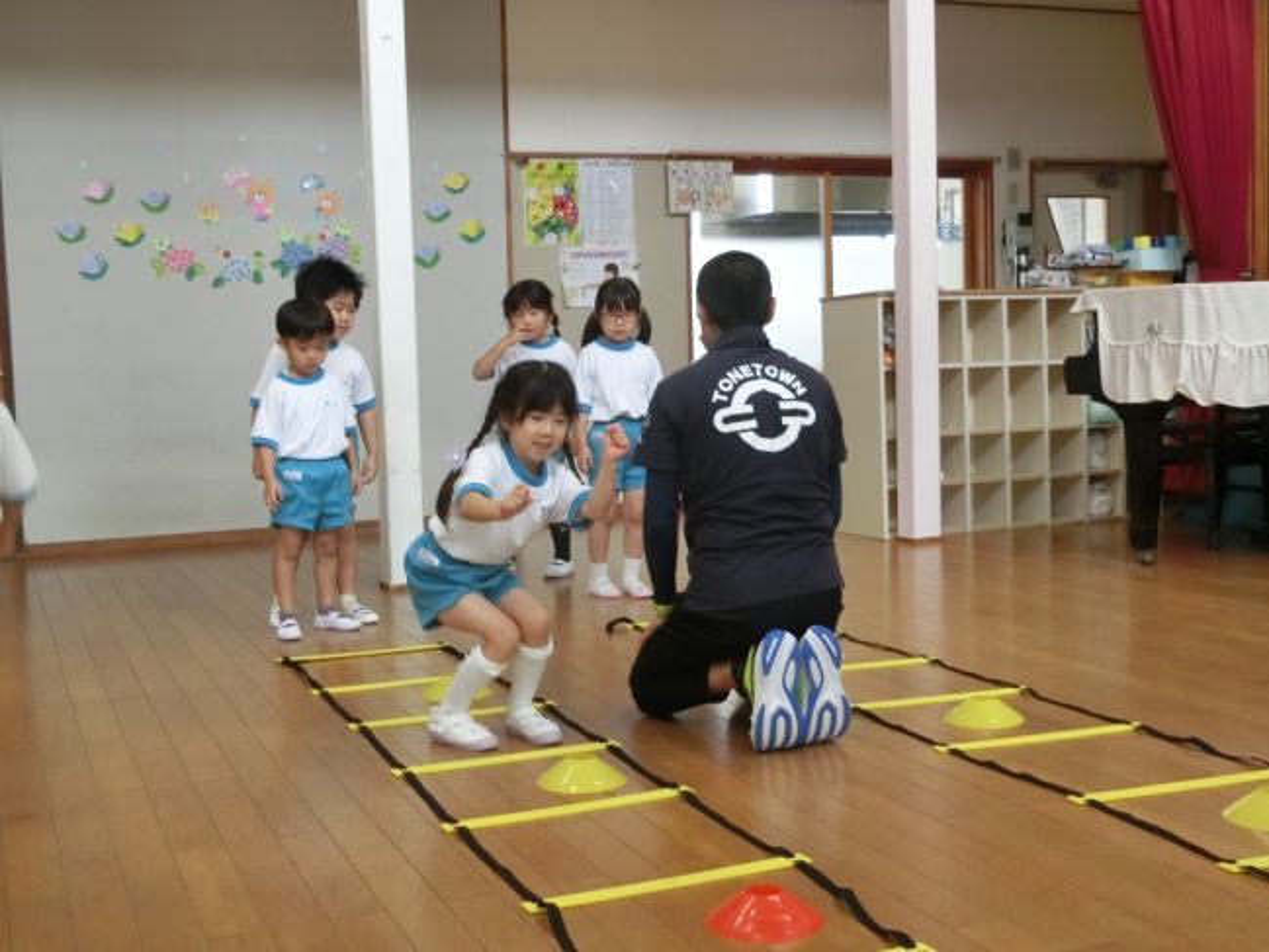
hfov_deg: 42.1
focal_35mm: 45
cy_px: 476
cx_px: 634
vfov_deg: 32.2
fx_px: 1650
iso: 800
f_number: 4.4
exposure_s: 1/80
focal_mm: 8
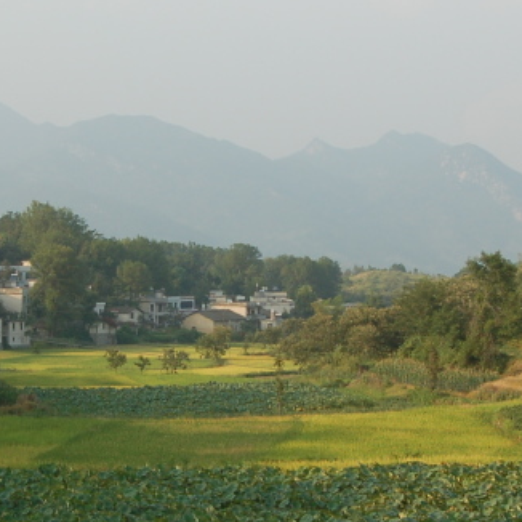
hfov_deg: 15.5
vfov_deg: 15.6
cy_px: 259
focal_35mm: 112
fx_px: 1911
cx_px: 223
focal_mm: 28
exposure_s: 1/160
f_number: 6.3
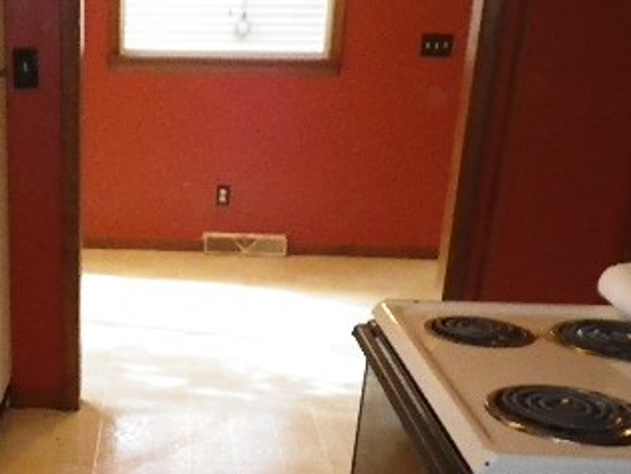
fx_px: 1040
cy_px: 438
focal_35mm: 57
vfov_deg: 24.8
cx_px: 121
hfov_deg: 32.8
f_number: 3.5
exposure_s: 1/50
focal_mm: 5
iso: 400
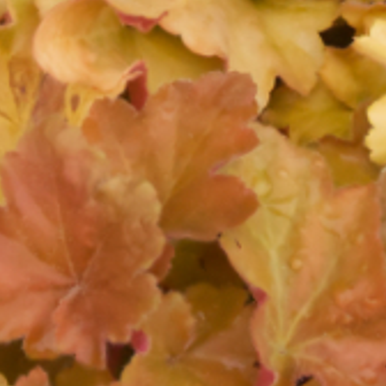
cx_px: 140
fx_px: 6308
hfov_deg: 3.5
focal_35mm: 500
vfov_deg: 3.5
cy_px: -437
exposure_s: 1/400
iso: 2500
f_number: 10
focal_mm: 55
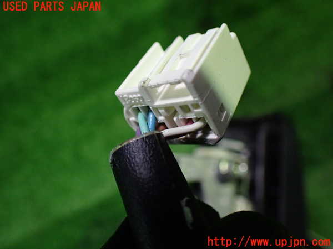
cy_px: 124
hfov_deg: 60.0
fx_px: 289
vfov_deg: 46.8
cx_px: 166
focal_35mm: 30
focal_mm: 5.4
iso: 800
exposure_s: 1/125
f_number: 2.3
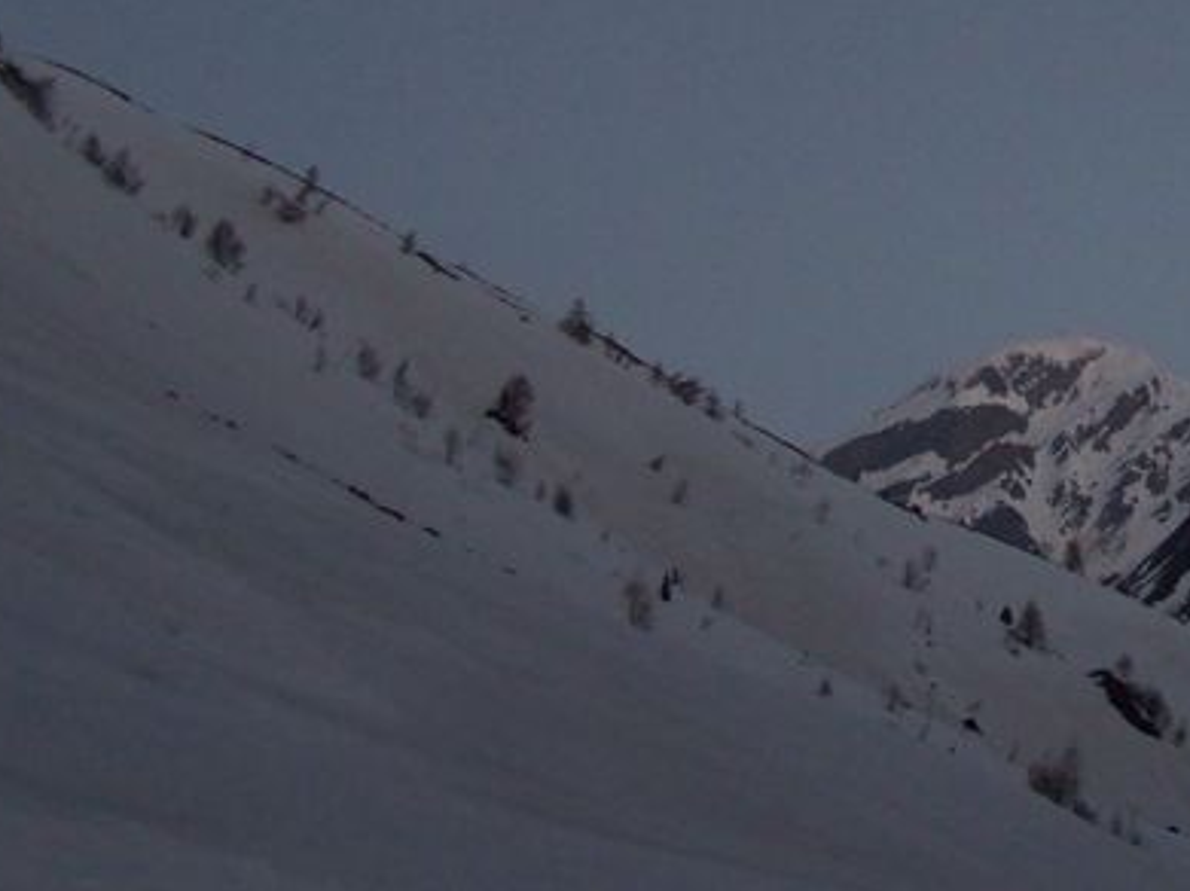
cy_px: 247
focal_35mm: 78
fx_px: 2680
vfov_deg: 18.8
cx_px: 1077
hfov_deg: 24.3
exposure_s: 1/30
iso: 200
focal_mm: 6.3
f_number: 2.8
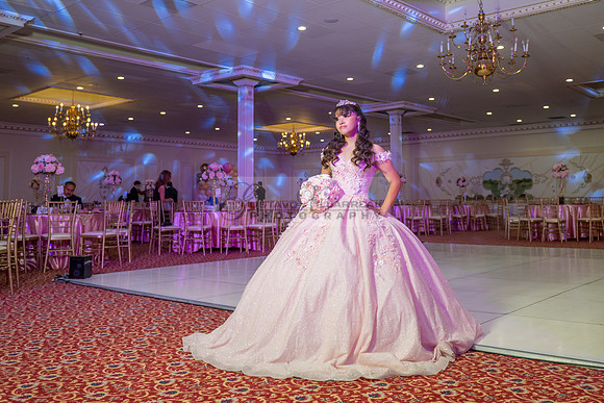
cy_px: 148
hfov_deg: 52.5
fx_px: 612
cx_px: 309
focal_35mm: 36
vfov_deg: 36.2
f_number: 2.8
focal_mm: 26
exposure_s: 1/200
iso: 250
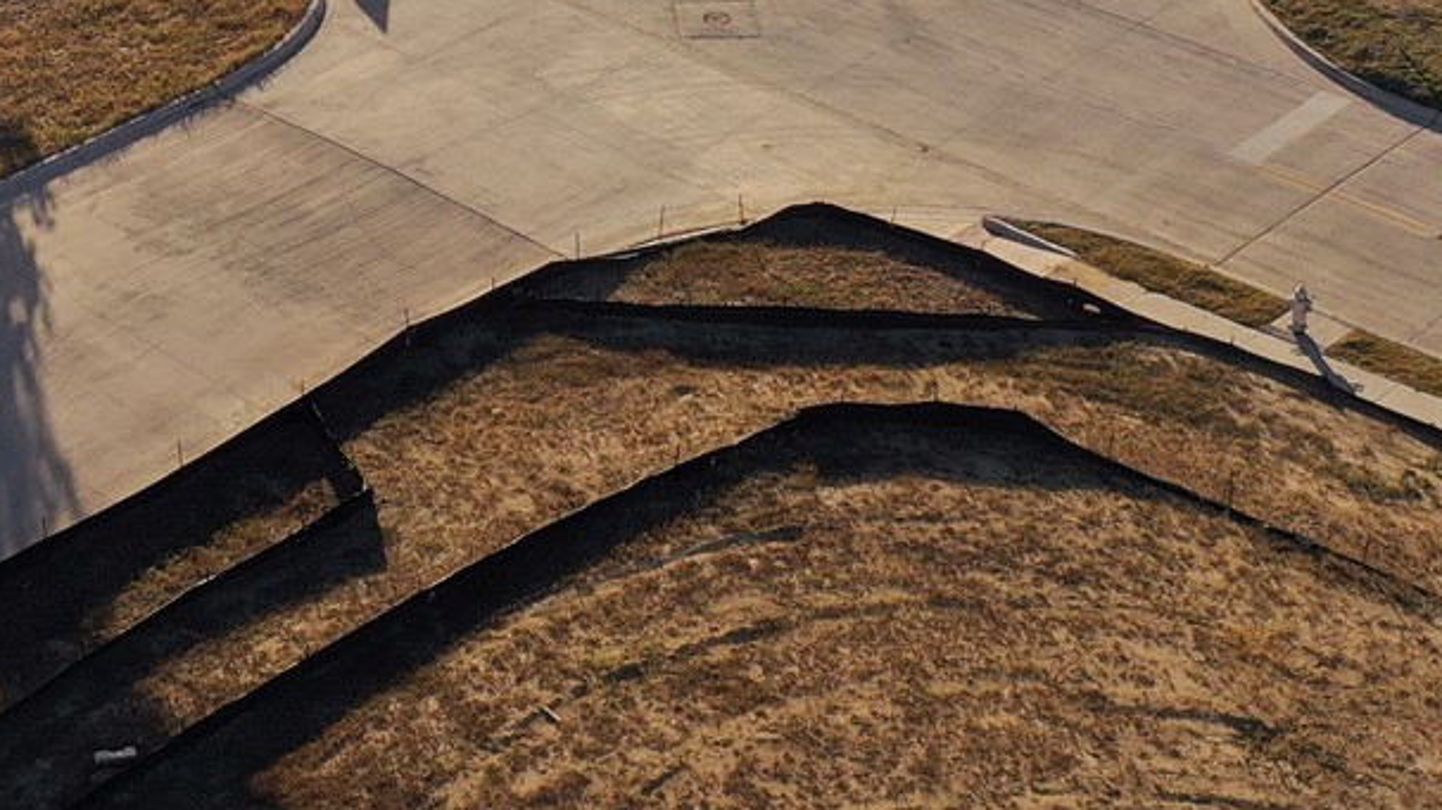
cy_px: -470
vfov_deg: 11.0
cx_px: 50
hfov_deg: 19.8
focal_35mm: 105
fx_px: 4014
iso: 100
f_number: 3.5
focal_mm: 10.26
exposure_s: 1/60
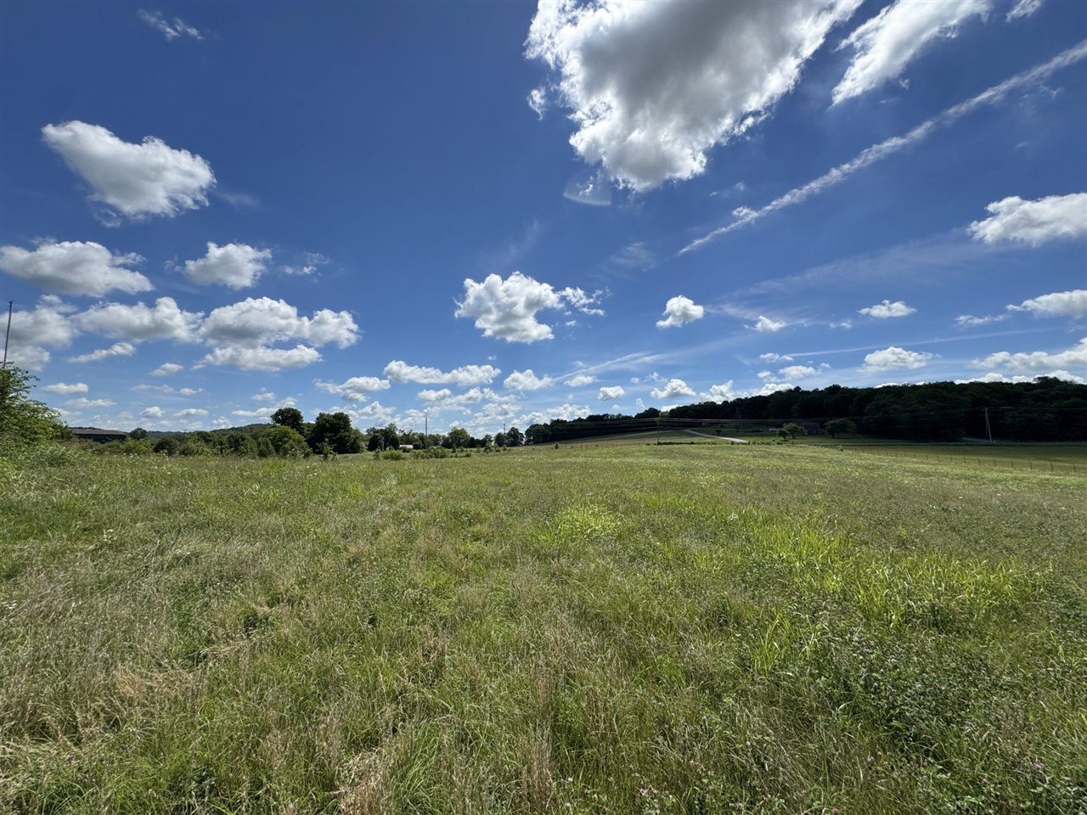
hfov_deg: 102.1
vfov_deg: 85.7
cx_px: 544
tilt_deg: +4.5
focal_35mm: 14
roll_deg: -0.3
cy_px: 408
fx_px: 440
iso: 40
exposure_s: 1/3906
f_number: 2.2
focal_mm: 2.22
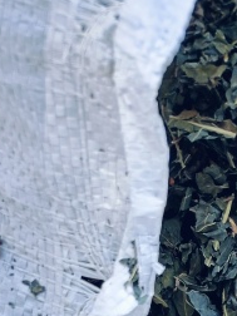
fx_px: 968
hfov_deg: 12.6
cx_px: 443
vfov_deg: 14.9
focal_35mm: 106
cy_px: 645
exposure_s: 1/101
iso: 114
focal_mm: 4.7
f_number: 1.7
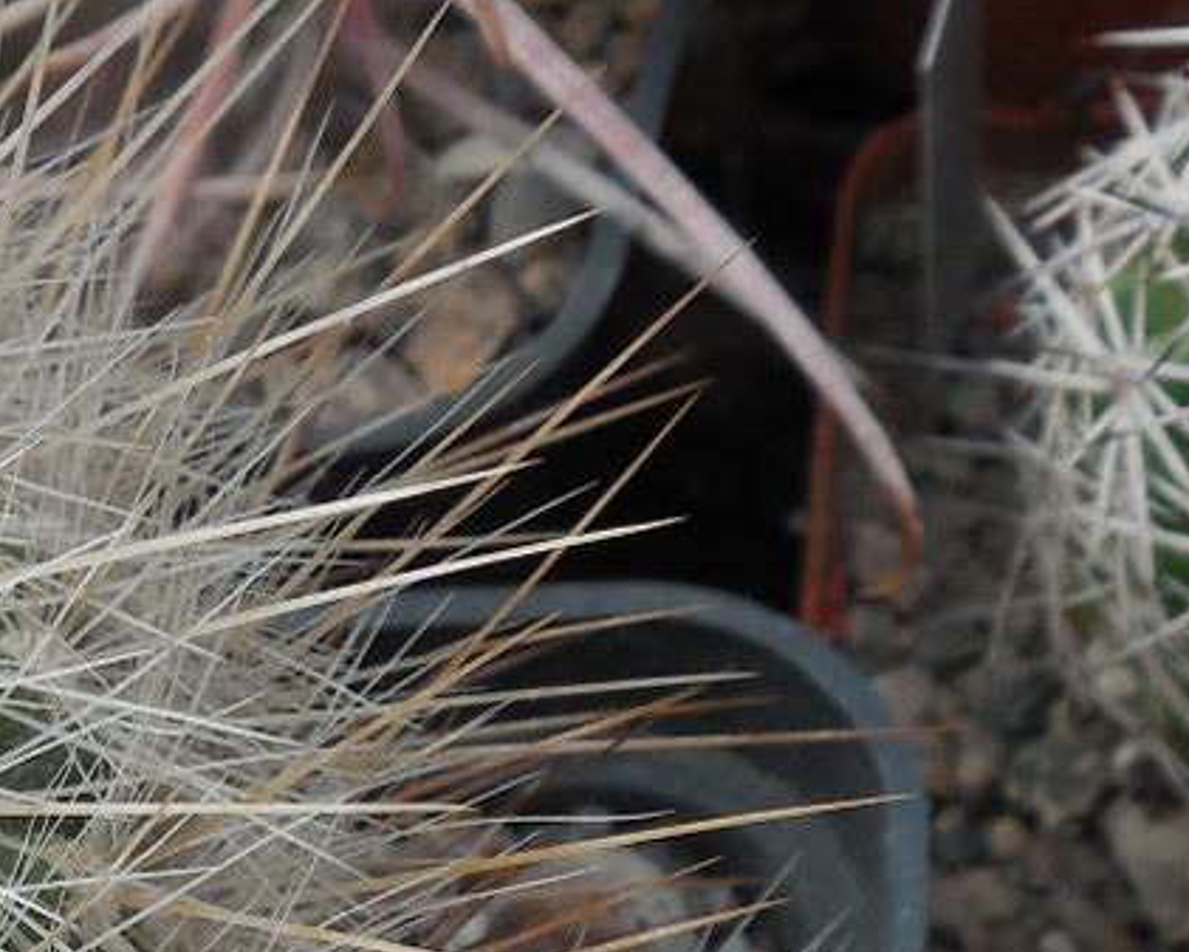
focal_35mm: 115
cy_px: 811
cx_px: -410
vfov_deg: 13.3
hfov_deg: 15.8
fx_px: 4048
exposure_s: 1/320
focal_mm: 5.6
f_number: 3.6
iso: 125
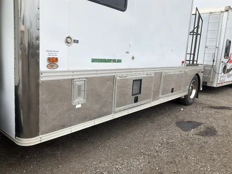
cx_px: 116
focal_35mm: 29
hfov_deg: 61.7
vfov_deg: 48.2
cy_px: 87
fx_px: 194
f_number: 1.8
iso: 25
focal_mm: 3
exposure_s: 1/1168
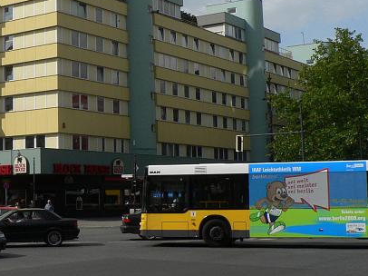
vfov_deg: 20.6
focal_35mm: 71
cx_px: 62
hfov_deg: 26.8
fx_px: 754
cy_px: 92
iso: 100
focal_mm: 6
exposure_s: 1/800
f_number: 6.3
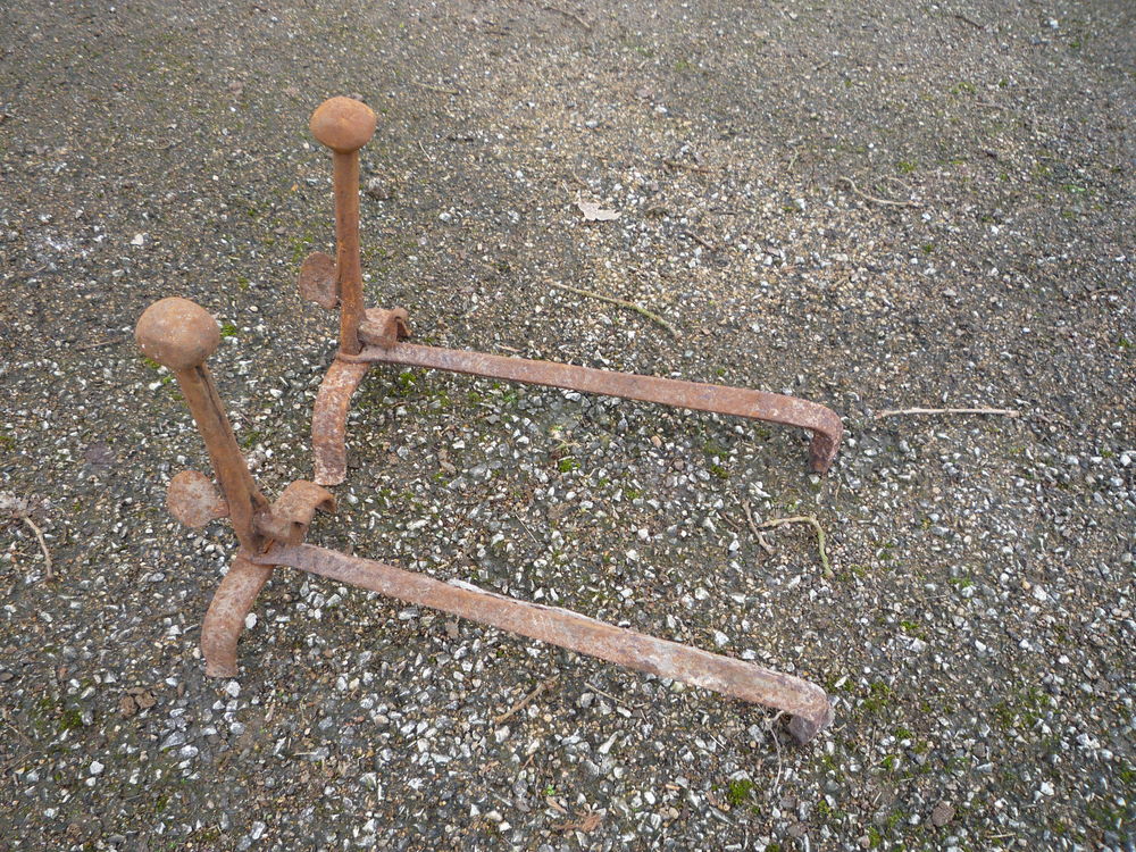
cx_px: 568
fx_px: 985
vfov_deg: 46.8
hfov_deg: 60.0
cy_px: 426
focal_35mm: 30
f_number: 3.3
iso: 100
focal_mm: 5.2
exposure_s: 1/40
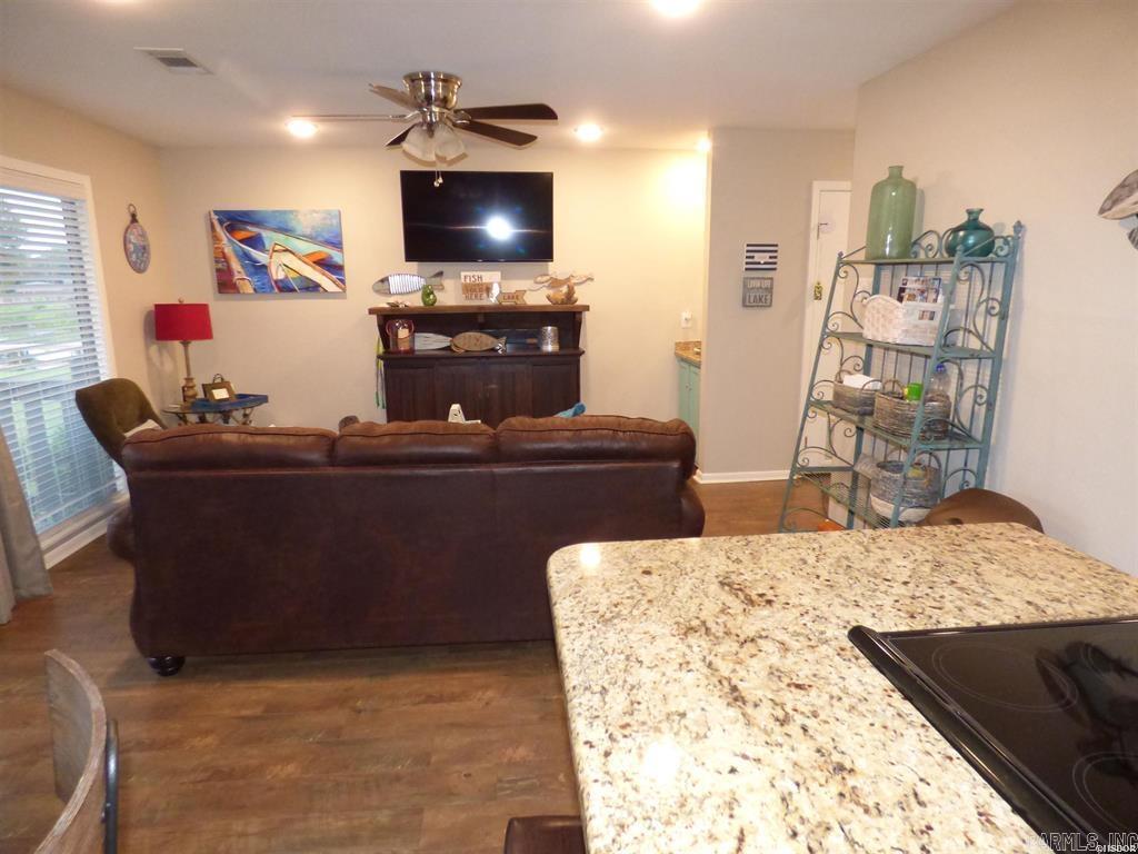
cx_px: 569
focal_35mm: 20
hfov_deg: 81.7
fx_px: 657
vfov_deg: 66.0
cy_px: 427
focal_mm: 3.58
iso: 800
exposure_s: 1/50
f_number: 2.8
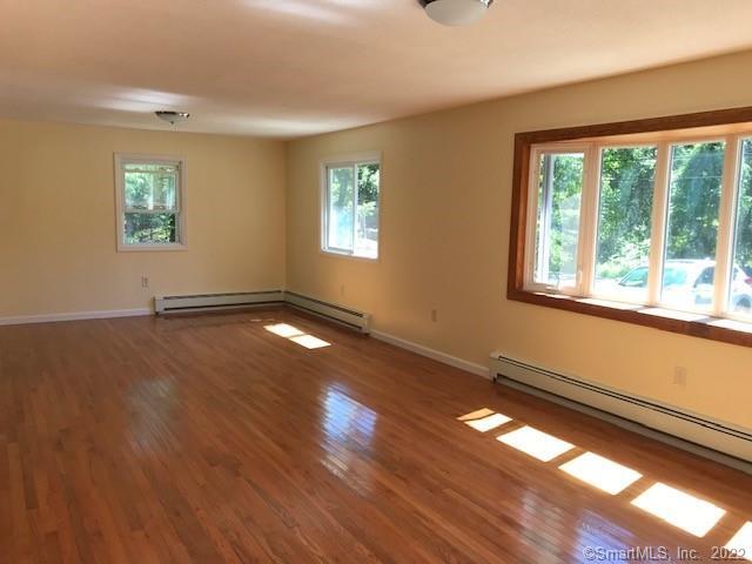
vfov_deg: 49.7
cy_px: 282
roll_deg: -0.1
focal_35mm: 28
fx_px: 608
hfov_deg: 63.4
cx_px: 376
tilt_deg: -5.9
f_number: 1.8
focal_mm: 3.99
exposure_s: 1/113
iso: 20
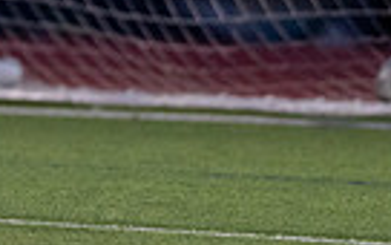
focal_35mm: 1156
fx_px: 12318
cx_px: -360
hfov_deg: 1.8
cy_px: -153
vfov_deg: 1.1
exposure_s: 1/1000
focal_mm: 200
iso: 3200
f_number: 2.8
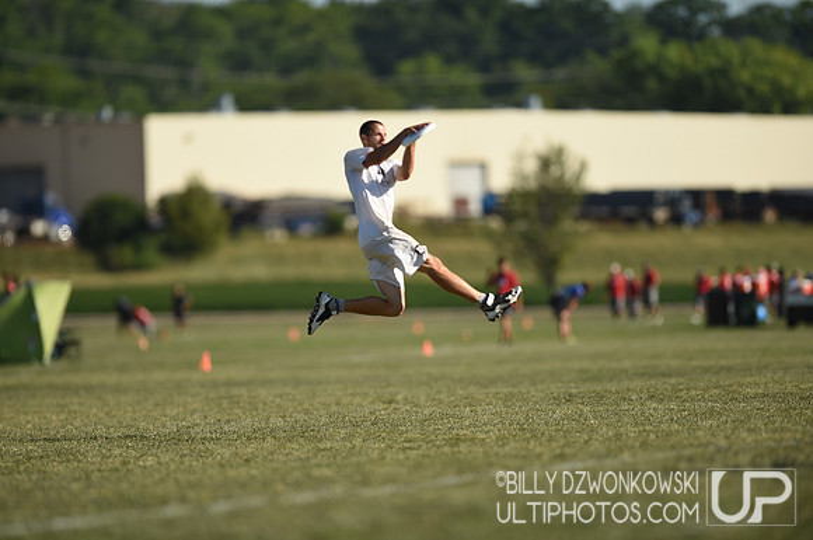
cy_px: 270
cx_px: 406
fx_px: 9021
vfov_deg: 3.4
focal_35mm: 400
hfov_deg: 5.2
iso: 100
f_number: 3.5
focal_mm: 400
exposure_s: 1/2000
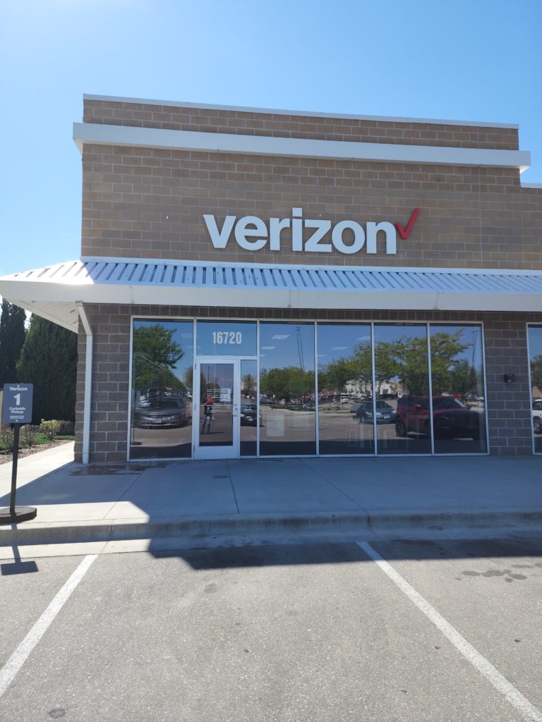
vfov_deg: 73.9
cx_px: 271
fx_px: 480
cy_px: 361
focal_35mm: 23
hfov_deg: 58.9
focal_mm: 6.4
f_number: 1.8
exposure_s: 1/659
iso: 12
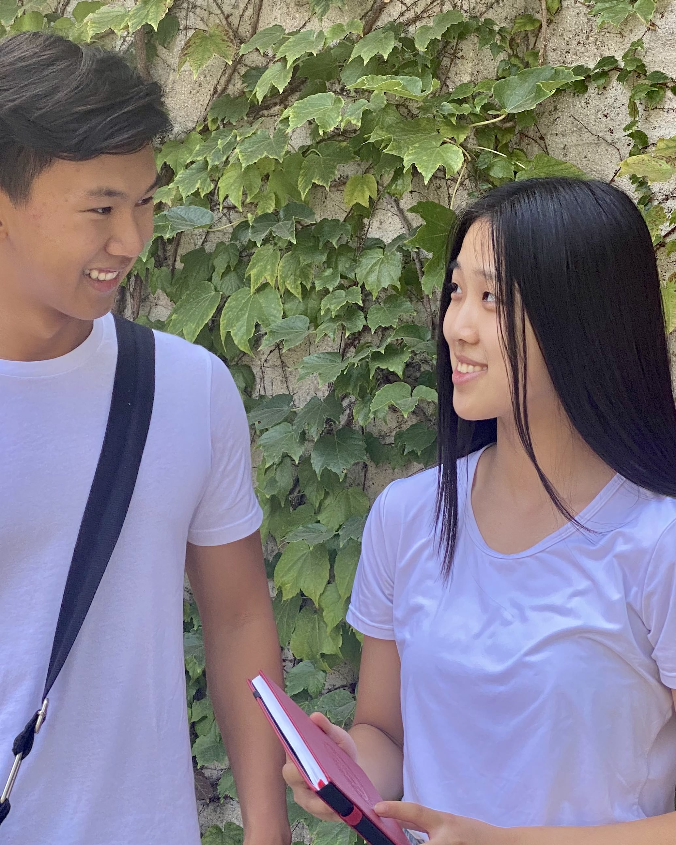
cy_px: 486
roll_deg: -2.1
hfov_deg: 19.4
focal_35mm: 79
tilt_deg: -1.8
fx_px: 1976
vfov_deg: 24.1
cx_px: 269
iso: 40
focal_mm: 6
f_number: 2
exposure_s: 1/122
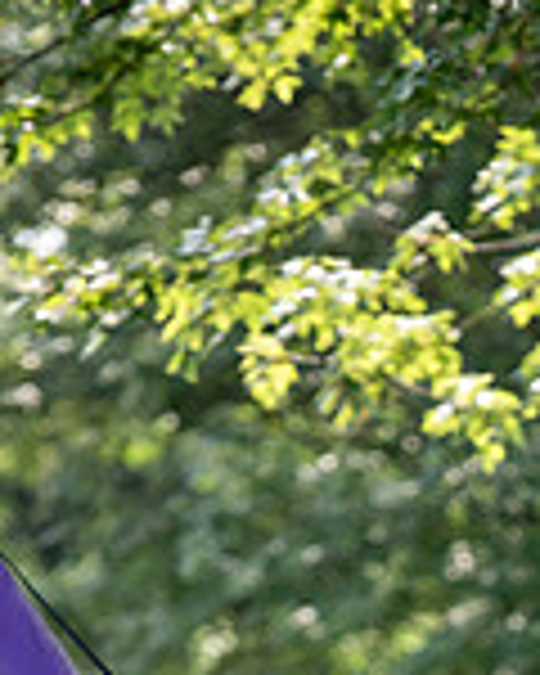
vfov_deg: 3.9
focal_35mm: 494
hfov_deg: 3.1
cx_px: 657
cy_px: 981
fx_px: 9869
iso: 400
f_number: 3.2
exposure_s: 1/800
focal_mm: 175
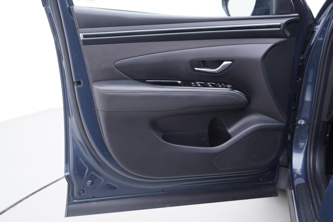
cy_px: 111
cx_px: 166
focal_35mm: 36
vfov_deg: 36.9
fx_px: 333
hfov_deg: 53.1
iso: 160
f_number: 2.8
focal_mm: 24
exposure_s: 1/40
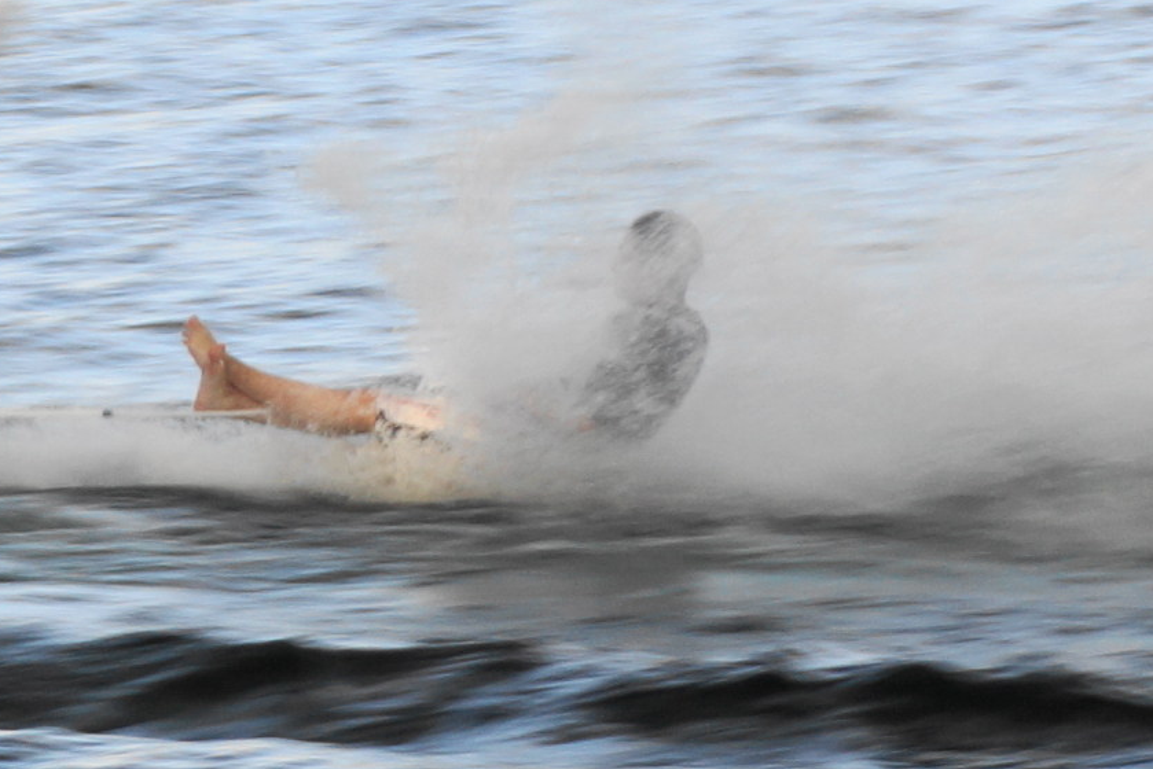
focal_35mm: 107
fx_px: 3428
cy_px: 360
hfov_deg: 19.1
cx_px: 489
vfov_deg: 12.8
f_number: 5.6
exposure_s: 1/100
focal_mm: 60
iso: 100
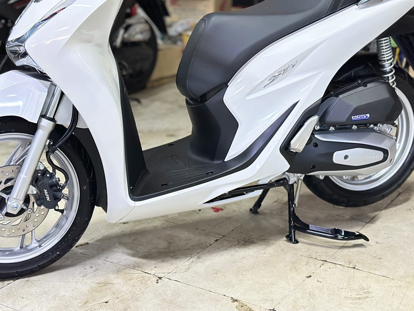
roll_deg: +0.9
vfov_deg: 23.2
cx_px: 187
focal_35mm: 63
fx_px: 754
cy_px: 118
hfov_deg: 30.7
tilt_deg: -14.8
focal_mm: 6.86
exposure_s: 1/33
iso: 640
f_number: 1.78
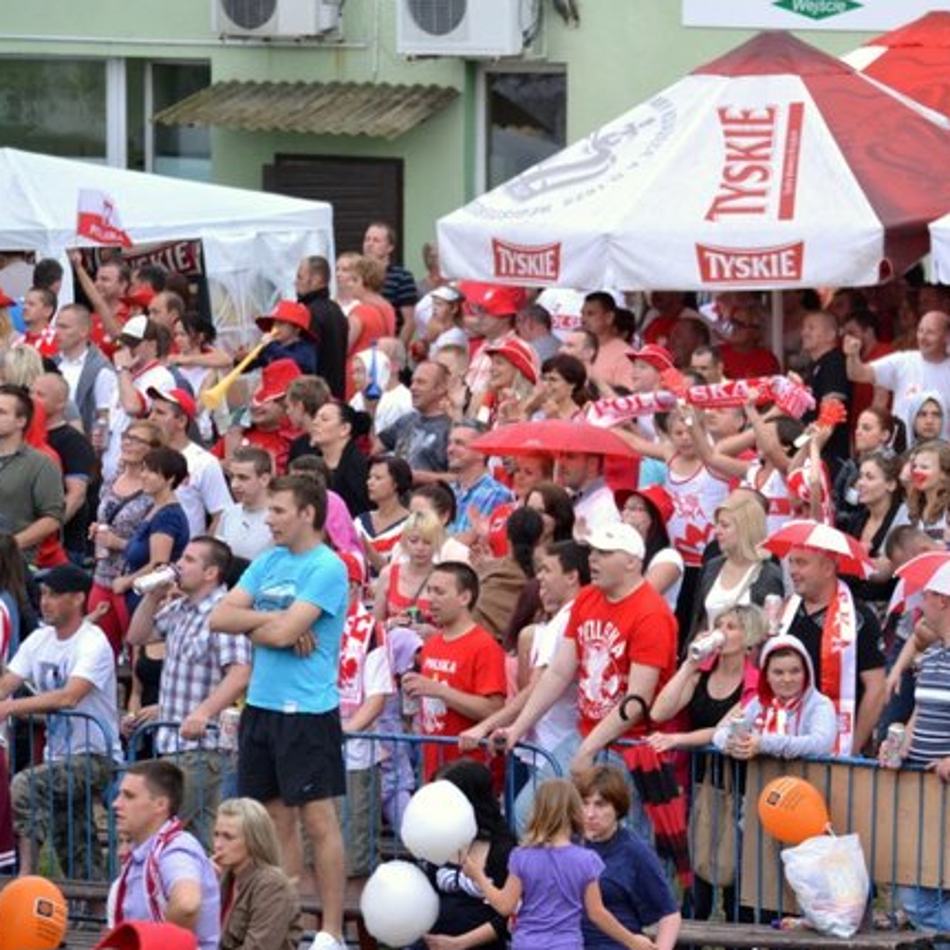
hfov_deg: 6.5
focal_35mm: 269
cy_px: 474
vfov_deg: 6.5
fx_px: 8352
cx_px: 670
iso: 800
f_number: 4.5
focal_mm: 140
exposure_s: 1/125
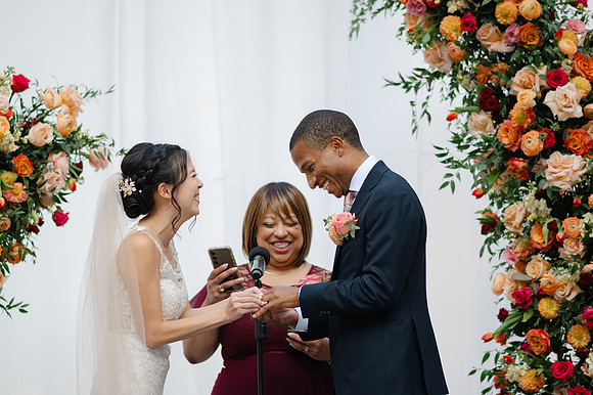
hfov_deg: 13.1
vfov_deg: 8.7
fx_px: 2585
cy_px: 198
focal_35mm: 157
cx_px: 296
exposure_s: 1/640
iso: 64
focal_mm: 105
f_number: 1.4
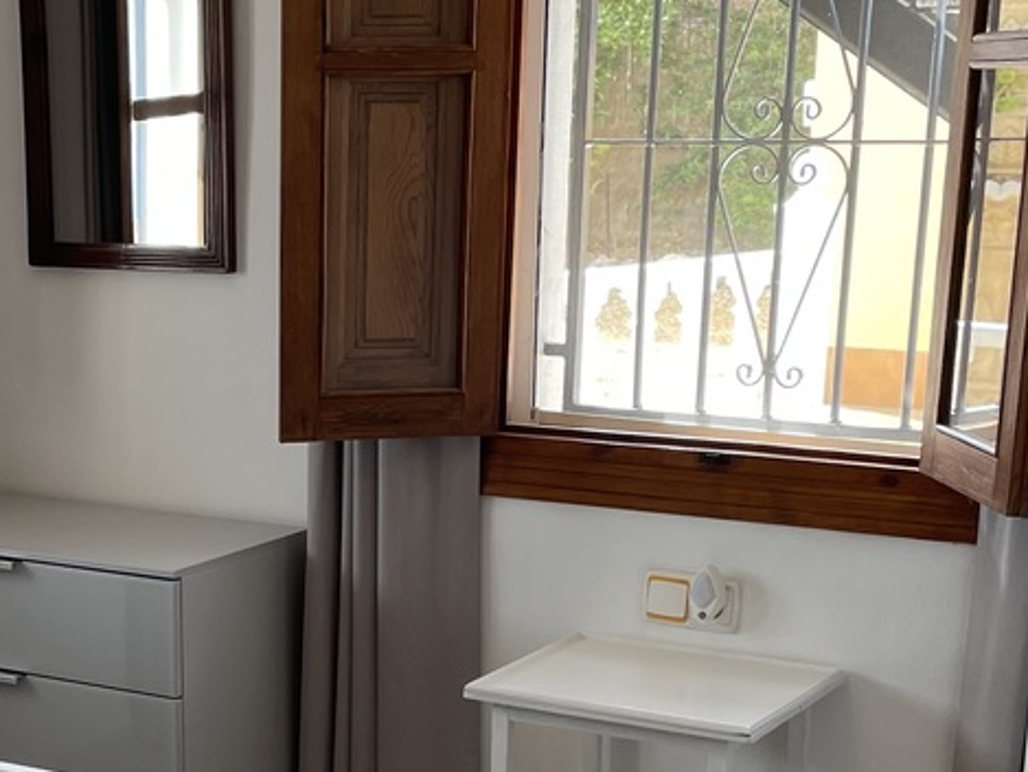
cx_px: 250
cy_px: 681
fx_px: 2139
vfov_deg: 20.1
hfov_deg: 26.7
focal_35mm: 72
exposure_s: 1/100
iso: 40
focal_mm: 4.2
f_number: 1.6
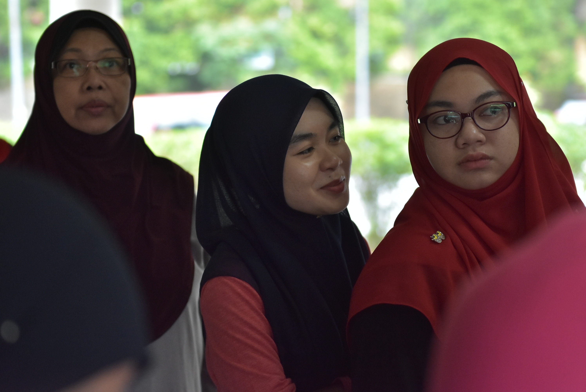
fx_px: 1710
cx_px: 293
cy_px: 196
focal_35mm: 105
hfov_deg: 19.4
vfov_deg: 13.1
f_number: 2.8
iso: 1600
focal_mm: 70
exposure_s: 1/200
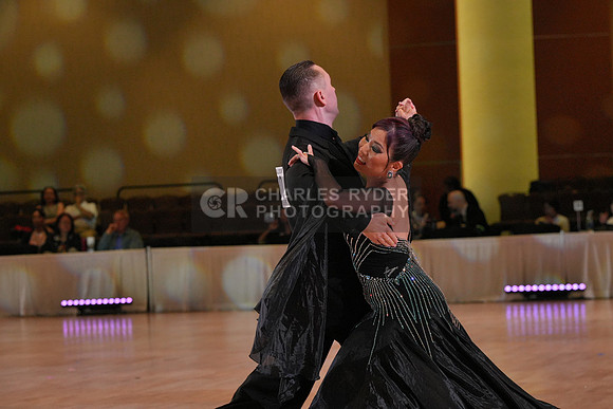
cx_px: 306
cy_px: 204
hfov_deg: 14.2
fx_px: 2469
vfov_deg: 9.5
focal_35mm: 145
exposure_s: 1/500
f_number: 7.1
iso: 4000
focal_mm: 145
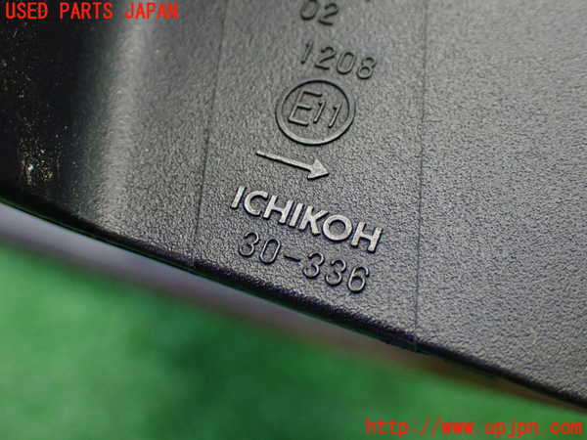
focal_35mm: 54
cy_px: 220
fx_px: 916
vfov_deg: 27.0
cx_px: 294
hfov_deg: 35.5
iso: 800
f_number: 3.3
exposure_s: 1/60
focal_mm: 9.65
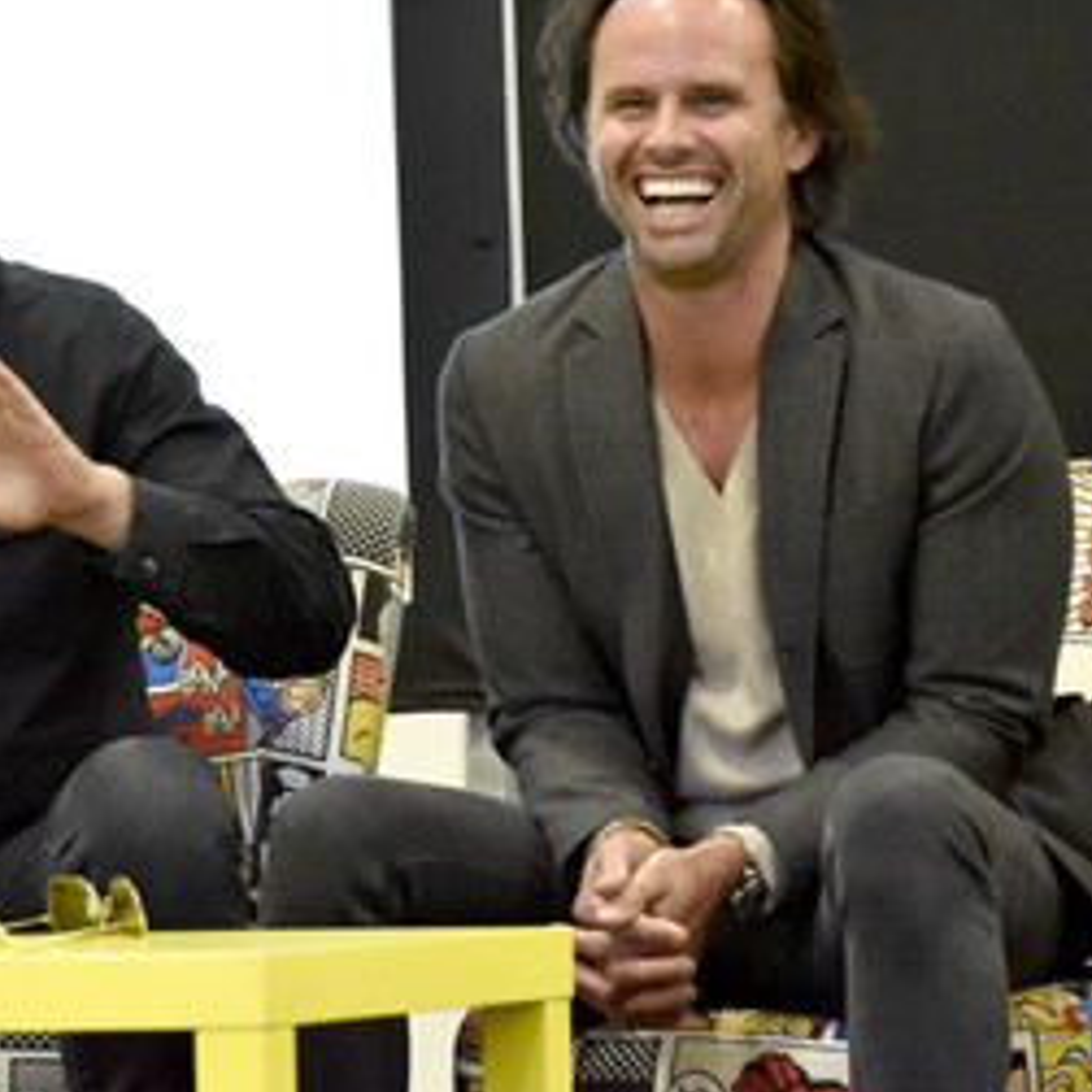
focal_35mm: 305
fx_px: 10886
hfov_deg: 5.7
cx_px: 333
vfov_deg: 5.7
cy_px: 470
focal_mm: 200
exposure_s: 1/100
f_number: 8
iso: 12800
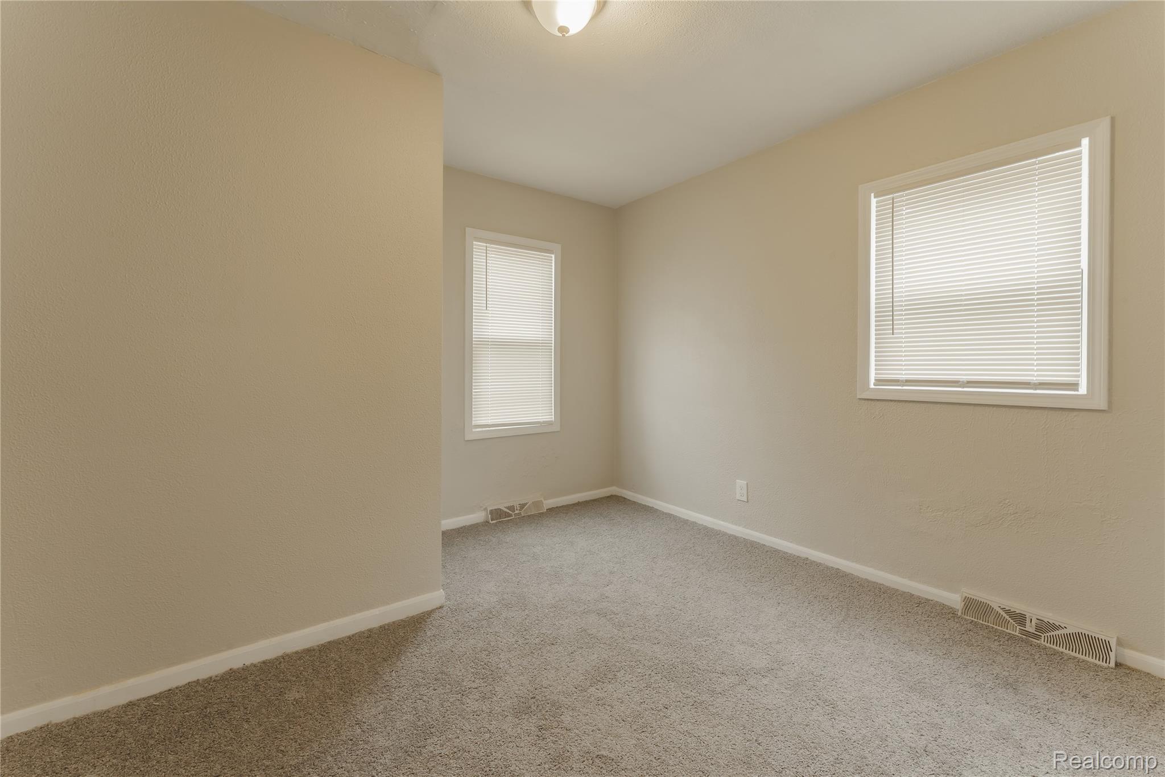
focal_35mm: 14
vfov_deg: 81.2
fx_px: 453
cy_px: 388
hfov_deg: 104.3
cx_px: 582
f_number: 16
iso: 250
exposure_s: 1/2
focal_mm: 14
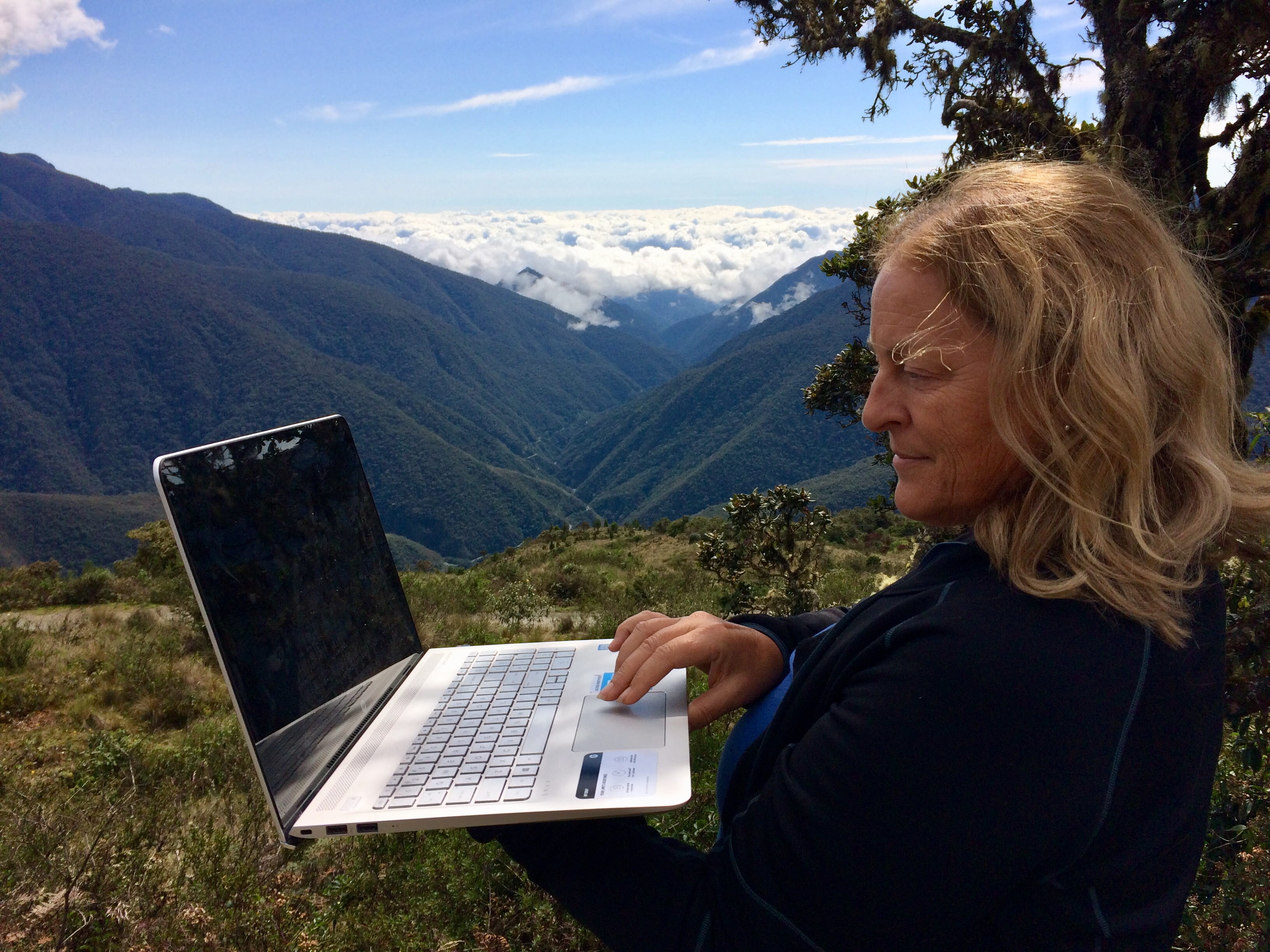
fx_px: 1064
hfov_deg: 61.7
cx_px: 635
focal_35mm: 29
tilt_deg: -15.4
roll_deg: +0.5
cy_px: 476
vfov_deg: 48.2
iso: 32
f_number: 2.2
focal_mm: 4.15
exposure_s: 1/3731
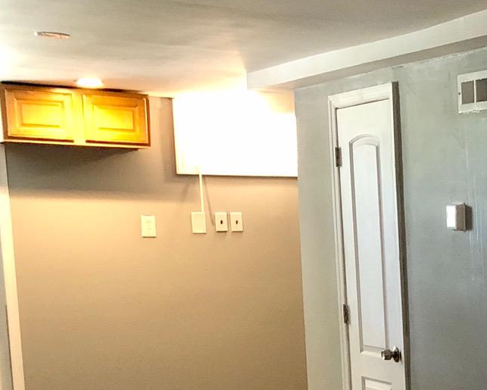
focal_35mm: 87
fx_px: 1255
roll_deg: +0.7
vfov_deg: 16.9
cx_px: 714
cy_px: 465
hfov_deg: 19.4
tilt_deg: -10.8
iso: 80
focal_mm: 3.99
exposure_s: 1/6
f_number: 1.8
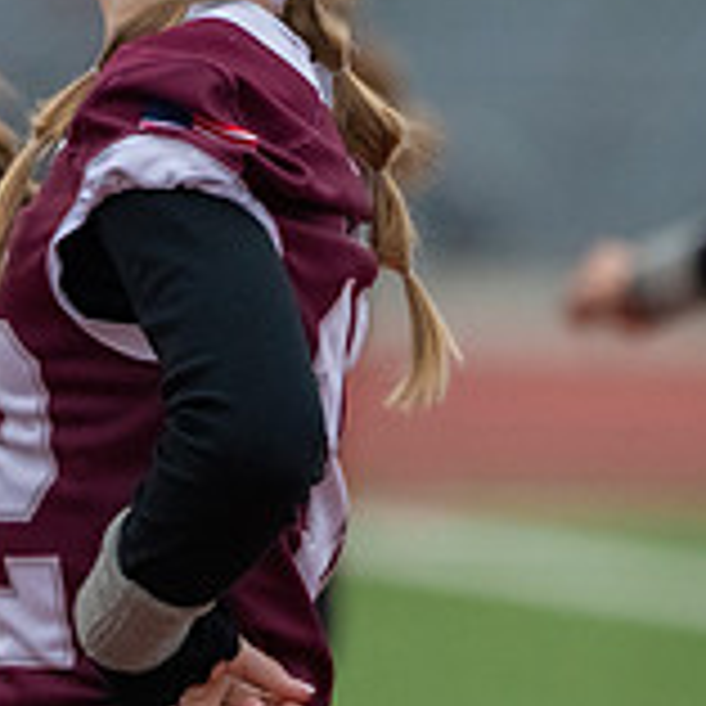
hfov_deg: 1.4
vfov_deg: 1.4
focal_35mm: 1219
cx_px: 166
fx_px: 28128
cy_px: 187
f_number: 5.6
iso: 5000
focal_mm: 388
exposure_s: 1/1000
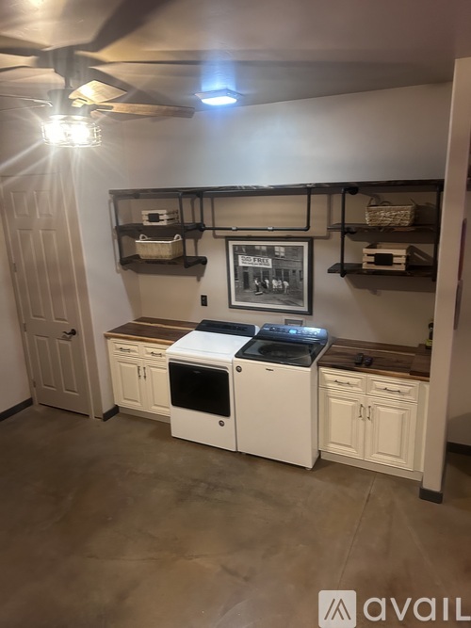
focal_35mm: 26
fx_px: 472
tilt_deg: -14.3
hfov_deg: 53.0
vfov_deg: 67.3
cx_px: 236
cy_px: 314
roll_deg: +2.9
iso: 500
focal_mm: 5.7
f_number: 1.5
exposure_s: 1/54
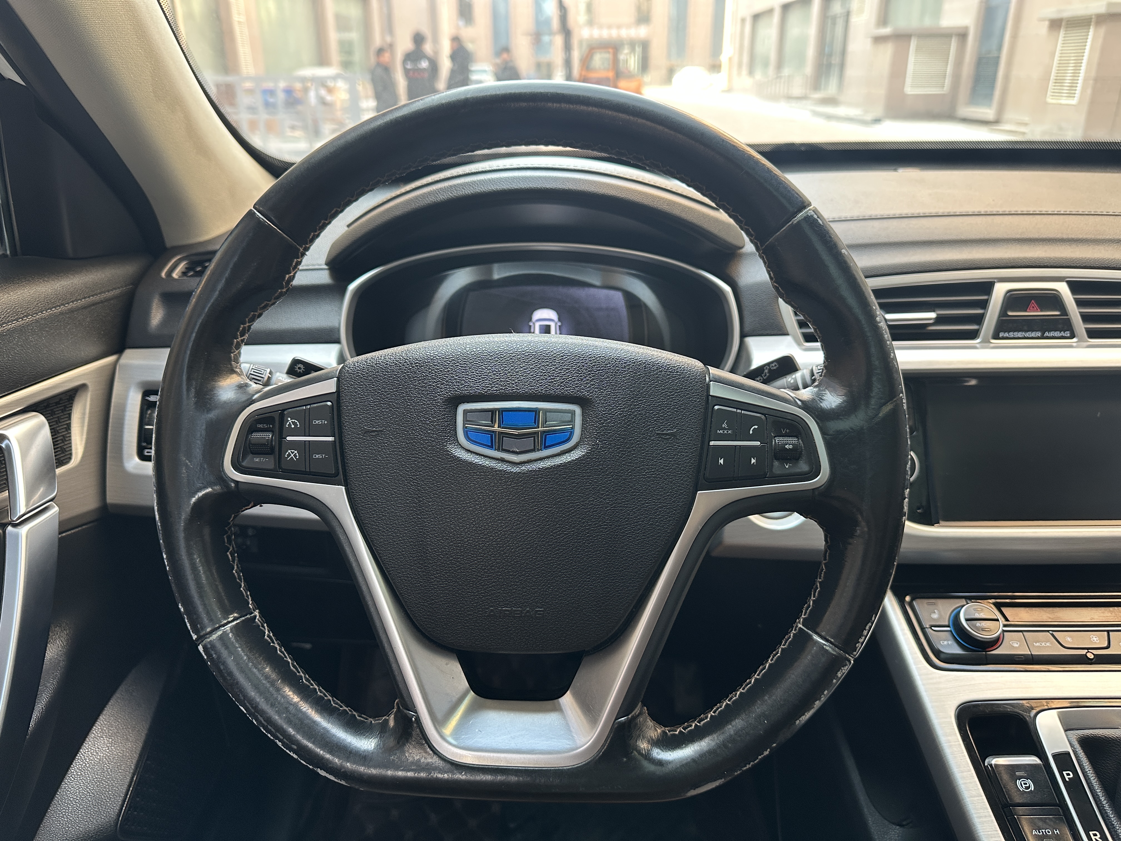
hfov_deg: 71.6
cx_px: 560
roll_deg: +0.3
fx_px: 777
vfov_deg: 56.8
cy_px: 420
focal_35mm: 24
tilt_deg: -23.1
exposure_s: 1/92
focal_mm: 6.86
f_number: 1.78
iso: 250
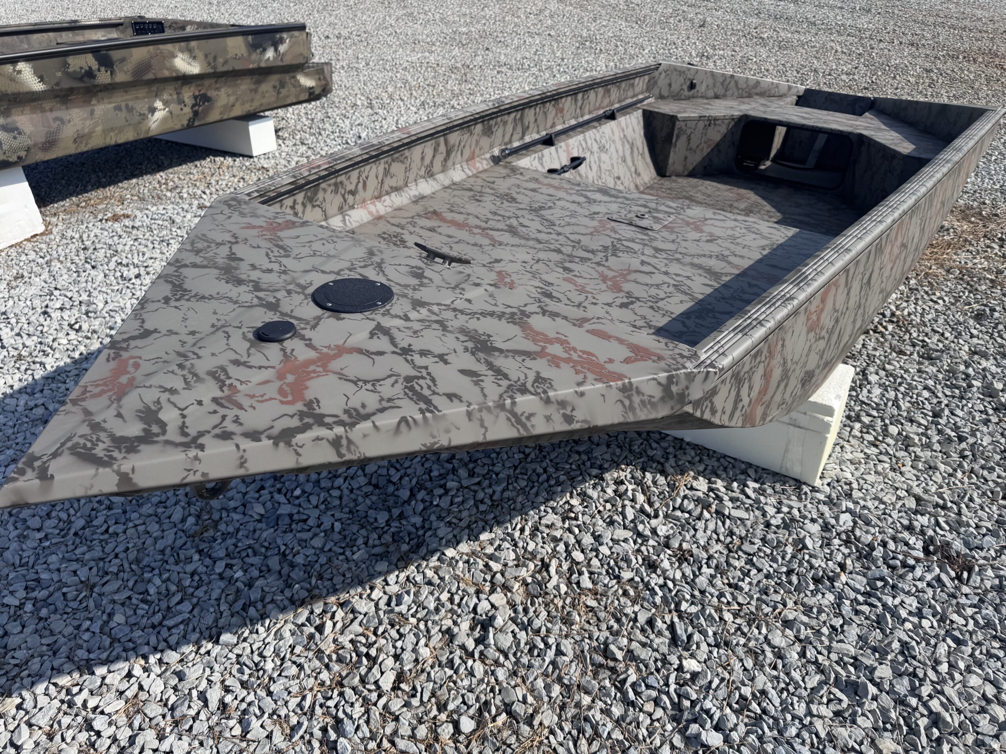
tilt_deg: -37.1
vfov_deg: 56.8
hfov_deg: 71.6
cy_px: 377
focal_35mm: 24
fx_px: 697
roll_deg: +0.2
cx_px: 503
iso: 80
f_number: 1.78
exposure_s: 1/5348
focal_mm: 6.76
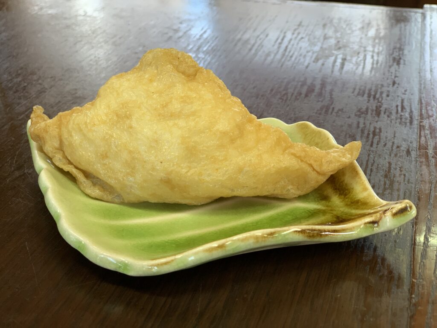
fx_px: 656
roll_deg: -1.0
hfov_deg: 36.8
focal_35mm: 52
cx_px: 218
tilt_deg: -25.9
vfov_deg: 28.0
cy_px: 164
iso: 100
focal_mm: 6
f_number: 2.4
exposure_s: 1/60
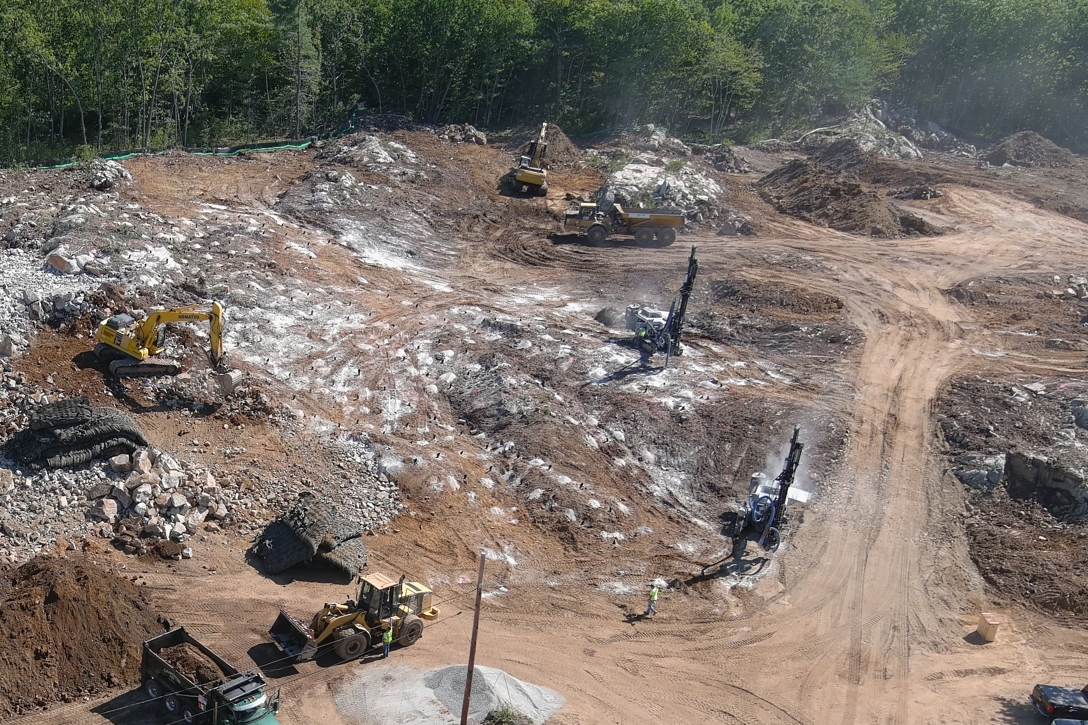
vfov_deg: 25.6
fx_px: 1571
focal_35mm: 52
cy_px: 557
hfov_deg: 36.2
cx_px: 142
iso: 100
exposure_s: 1/800
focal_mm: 10.57
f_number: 2.8
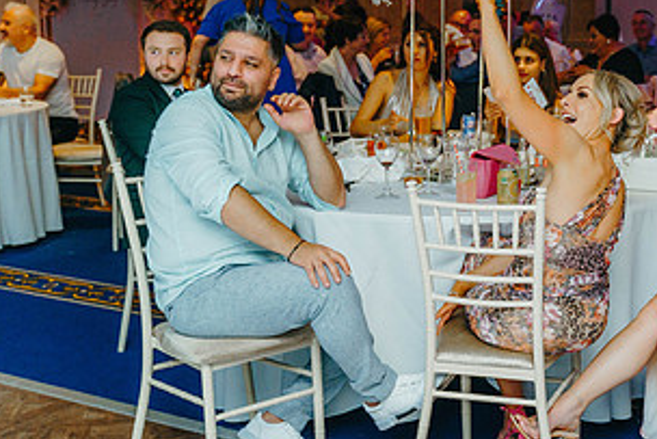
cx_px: 564
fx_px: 1150
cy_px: 183
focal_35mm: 63
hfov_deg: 30.7
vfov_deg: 21.6
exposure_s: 1/200
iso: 1250
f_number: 2.8
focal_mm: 33
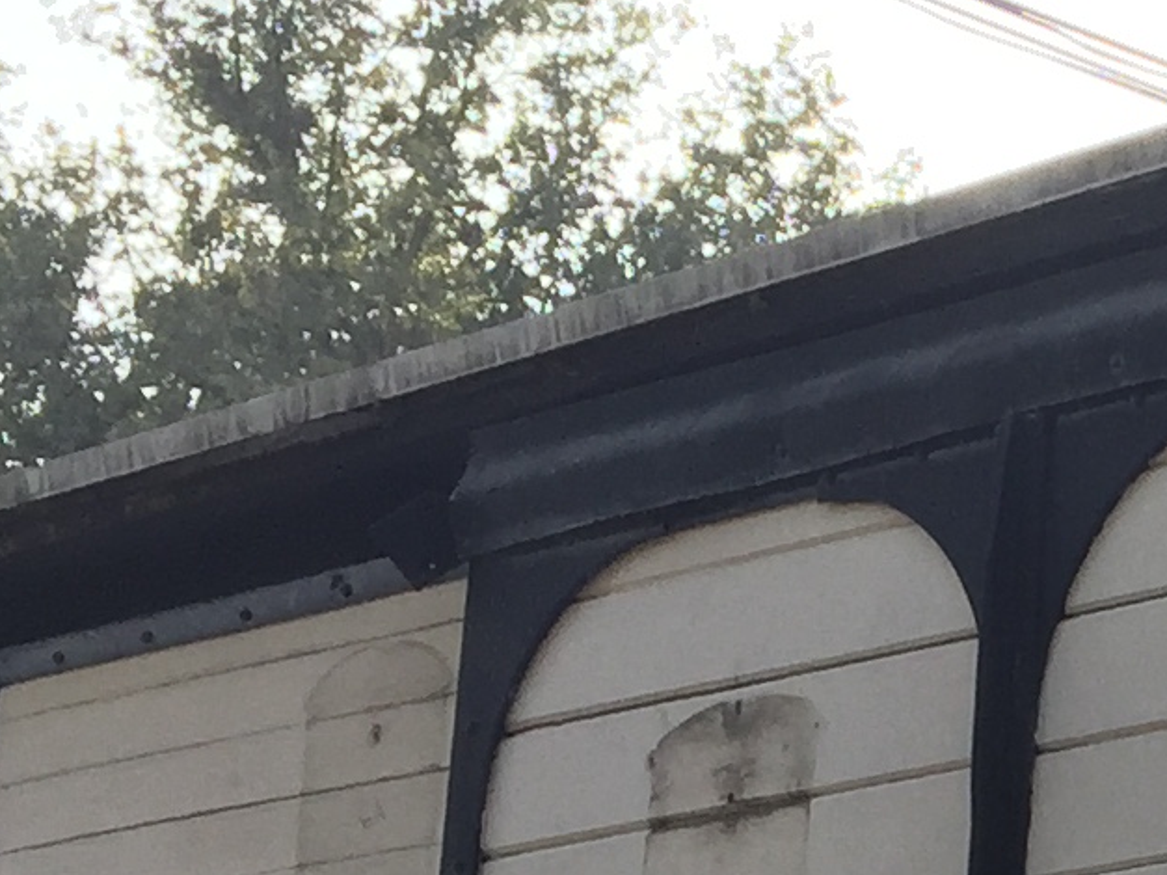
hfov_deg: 11.8
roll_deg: -3.8
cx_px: 2312
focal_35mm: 151
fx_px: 5090
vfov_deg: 9.3
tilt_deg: +4.8
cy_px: 1623
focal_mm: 4.15
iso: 32
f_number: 2.2
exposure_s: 1/581
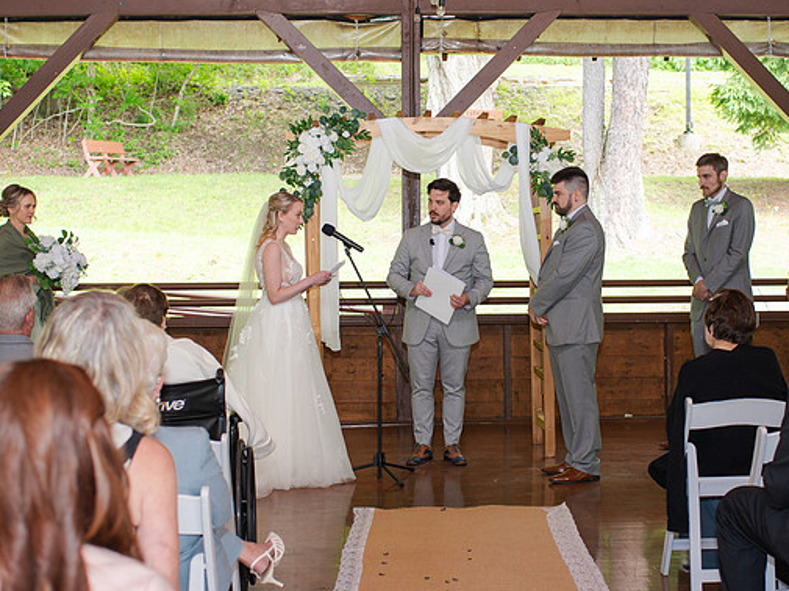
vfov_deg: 22.6
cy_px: 294
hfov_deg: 29.8
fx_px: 1480
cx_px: 446
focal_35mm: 65
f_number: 3.2
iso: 250
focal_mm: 35
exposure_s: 1/200
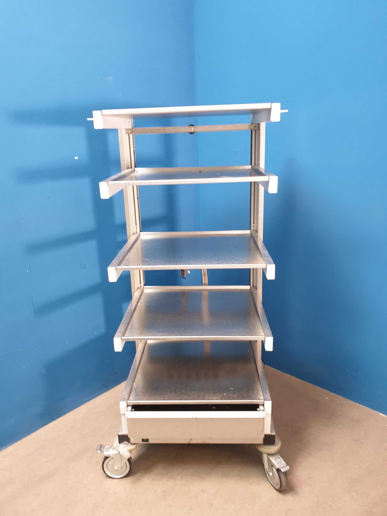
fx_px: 388
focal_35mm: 26
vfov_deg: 67.3
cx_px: 194
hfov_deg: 53.1
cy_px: 258
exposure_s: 1/25
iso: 320
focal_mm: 4.3
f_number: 2.4
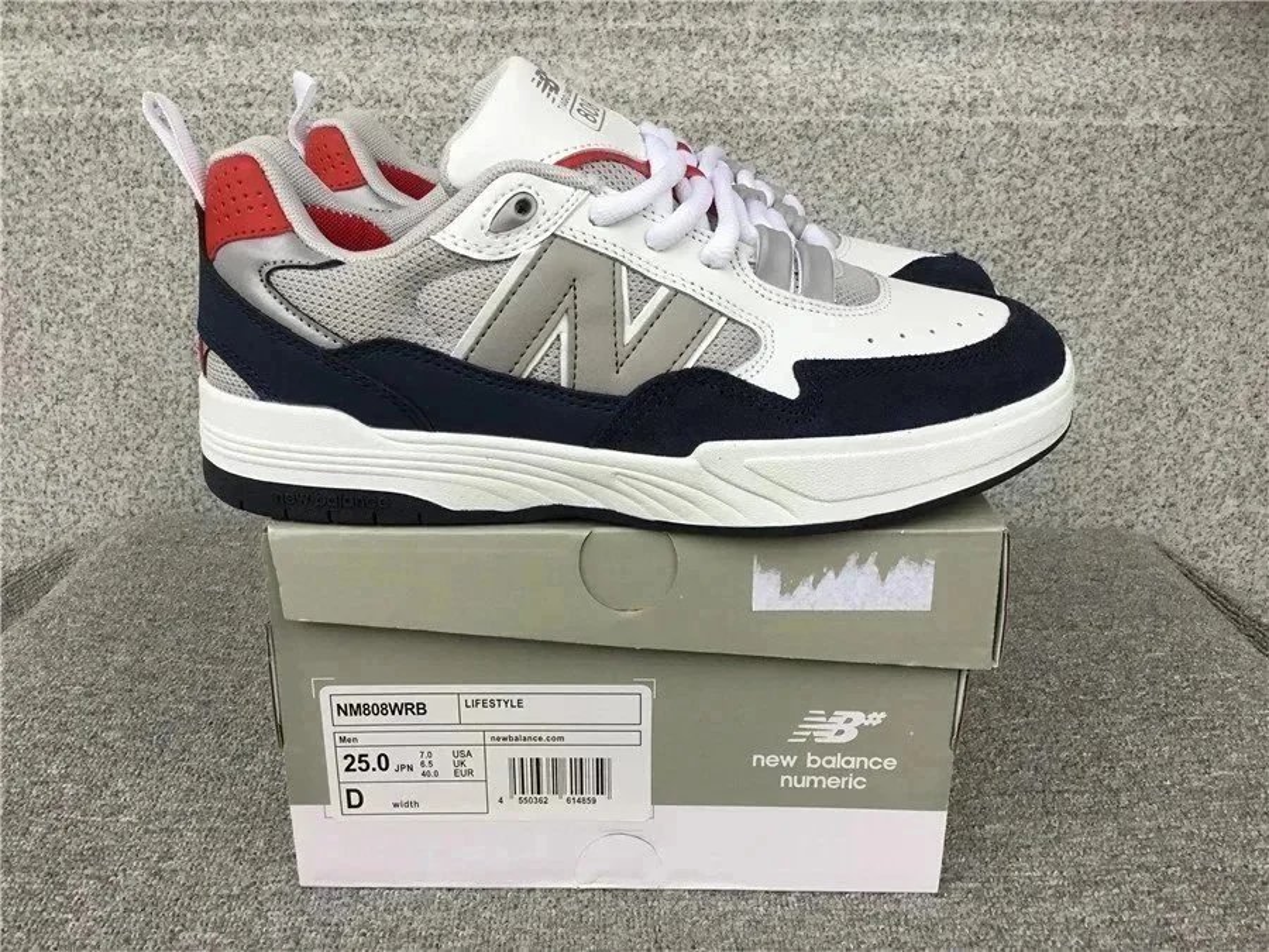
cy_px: 476
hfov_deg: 58.4
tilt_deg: -19.5
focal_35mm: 31
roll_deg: -0.3
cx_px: 634
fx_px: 1136
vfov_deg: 45.4
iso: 50
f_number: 2.4
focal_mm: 3.3
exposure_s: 1/120
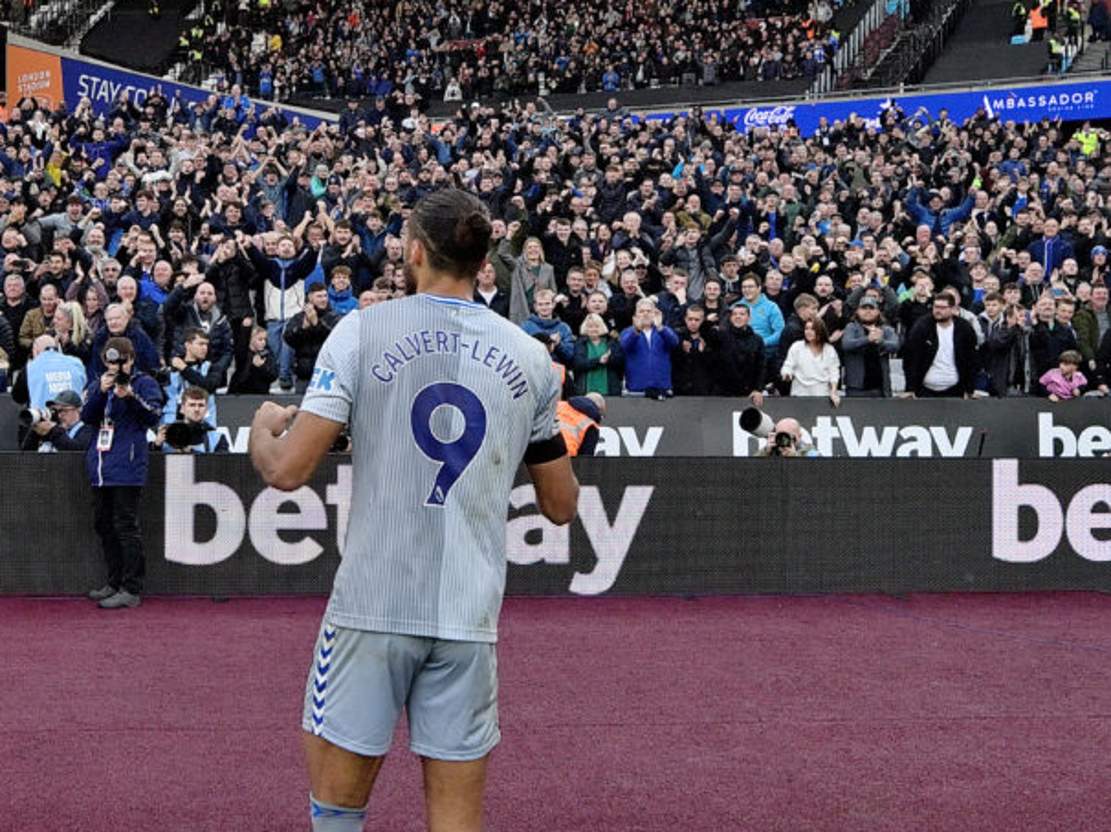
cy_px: 351
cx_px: 471
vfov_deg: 52.8
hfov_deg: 67.0
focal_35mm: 26
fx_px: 834
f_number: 5
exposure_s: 1/500
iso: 125
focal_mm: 16
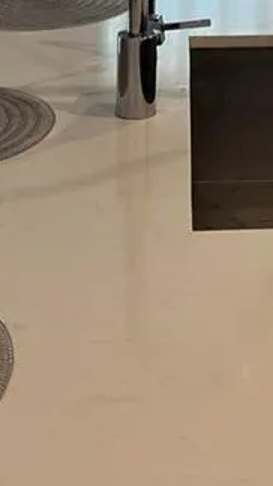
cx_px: 333
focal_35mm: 105
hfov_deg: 11.3
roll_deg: -1.5
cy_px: -195
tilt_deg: -5.7
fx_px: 1353
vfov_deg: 18.5
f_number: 1.5
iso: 125
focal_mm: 5.7
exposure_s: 1/120
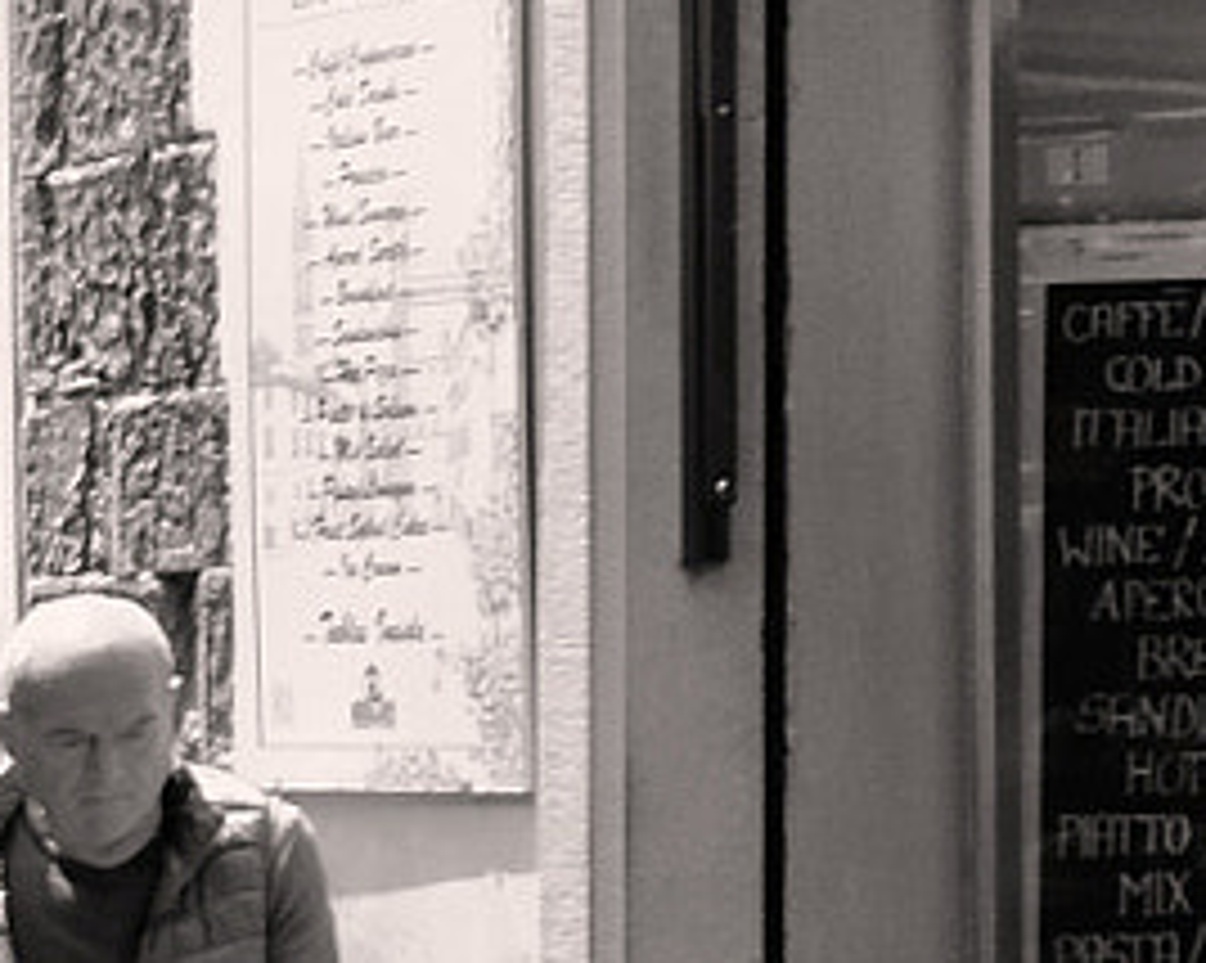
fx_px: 7205
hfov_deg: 8.4
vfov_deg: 7.5
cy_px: 1512
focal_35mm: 202
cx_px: -2156
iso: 400
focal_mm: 24.3
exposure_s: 1/280
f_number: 5.6
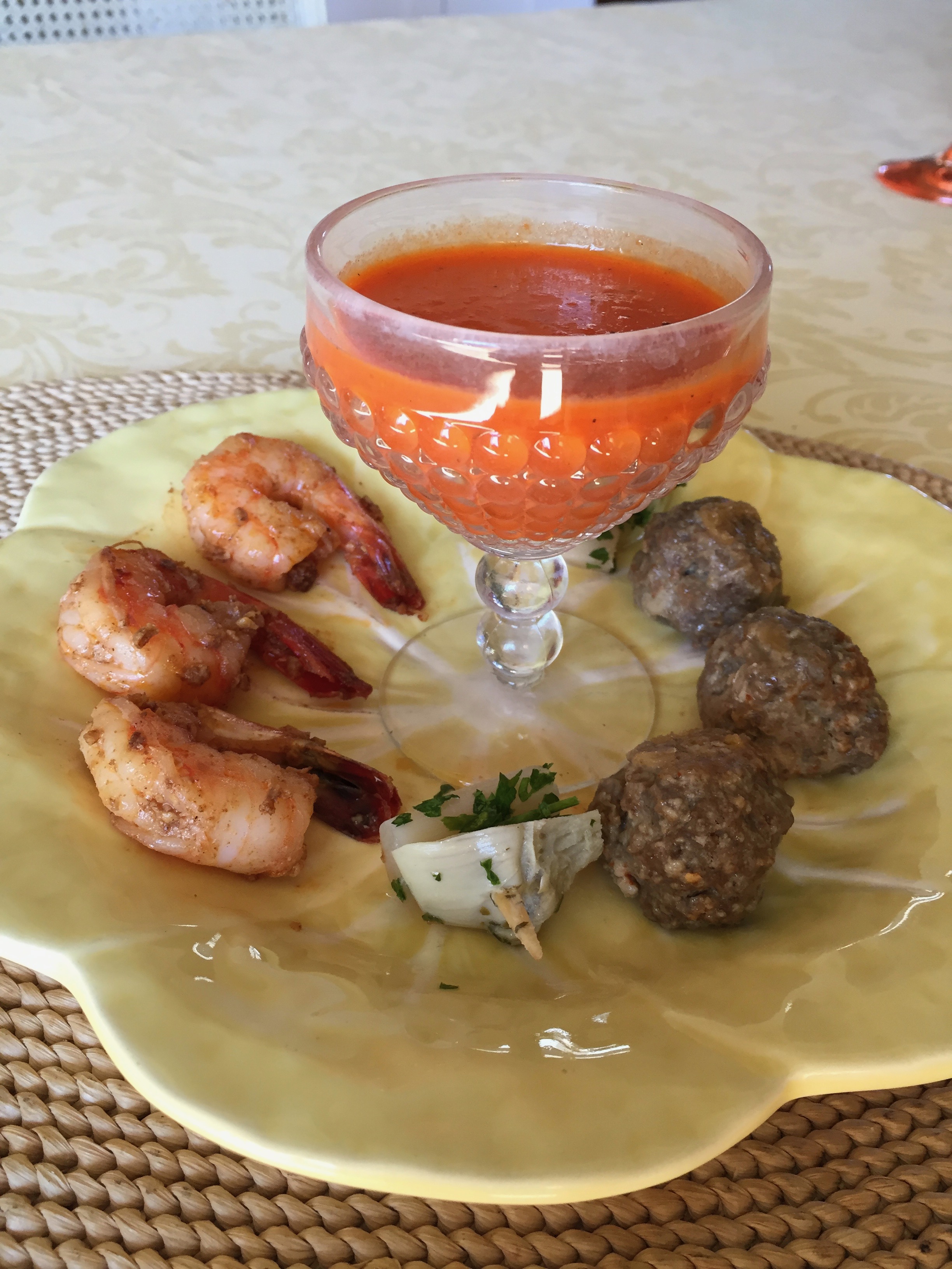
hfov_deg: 48.2
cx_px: 476
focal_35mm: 29
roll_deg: -1.2
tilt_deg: -38.2
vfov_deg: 61.7
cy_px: 634
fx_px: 1063
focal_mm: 4.15
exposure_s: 1/30
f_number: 2.2
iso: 32
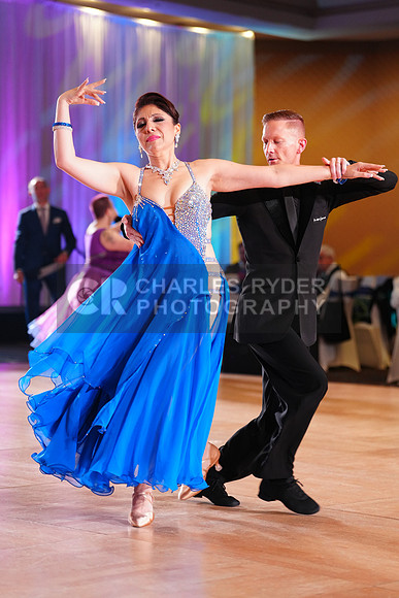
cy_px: 299
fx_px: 1595
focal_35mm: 96
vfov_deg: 21.2
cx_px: 200
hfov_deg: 14.3
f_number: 2.8
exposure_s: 1/500
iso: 2000
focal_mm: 96
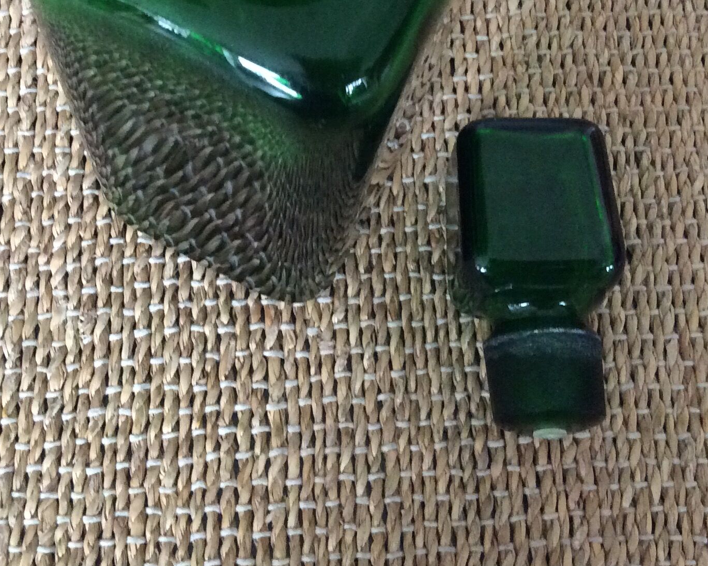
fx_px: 1236
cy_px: 152
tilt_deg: -67.5
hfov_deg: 31.9
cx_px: 298
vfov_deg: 25.5
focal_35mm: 59
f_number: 2.4
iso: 320
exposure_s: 1/25
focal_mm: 3.3
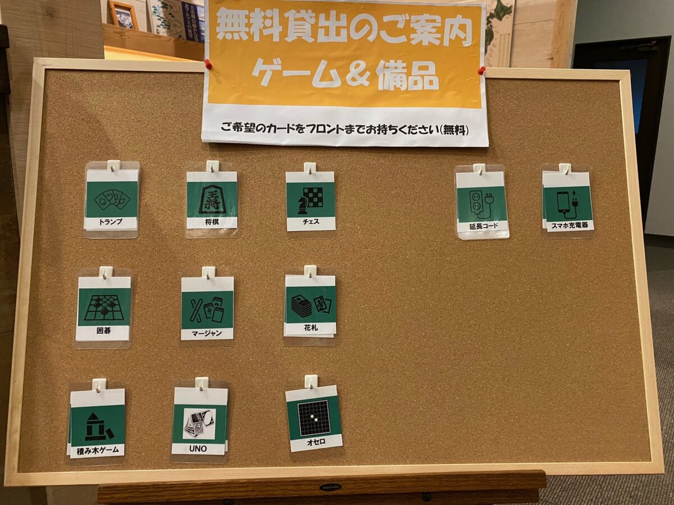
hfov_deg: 67.3
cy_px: 252
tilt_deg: -12.8
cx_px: 337
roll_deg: -1.6
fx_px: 506
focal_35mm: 26
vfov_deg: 53.1
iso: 400
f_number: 1.8
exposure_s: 1/60
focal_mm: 4.25
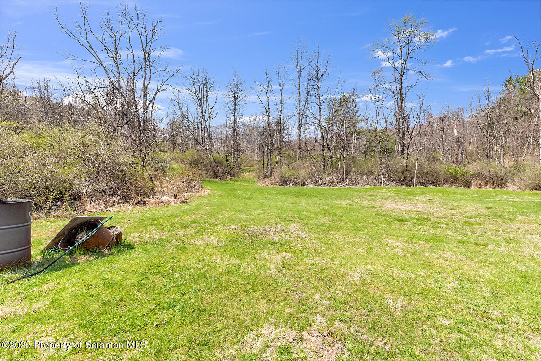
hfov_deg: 95.0
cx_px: 270
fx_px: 248
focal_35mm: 16
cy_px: 180
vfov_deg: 72.1
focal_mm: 11
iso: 100
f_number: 9
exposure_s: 1/160
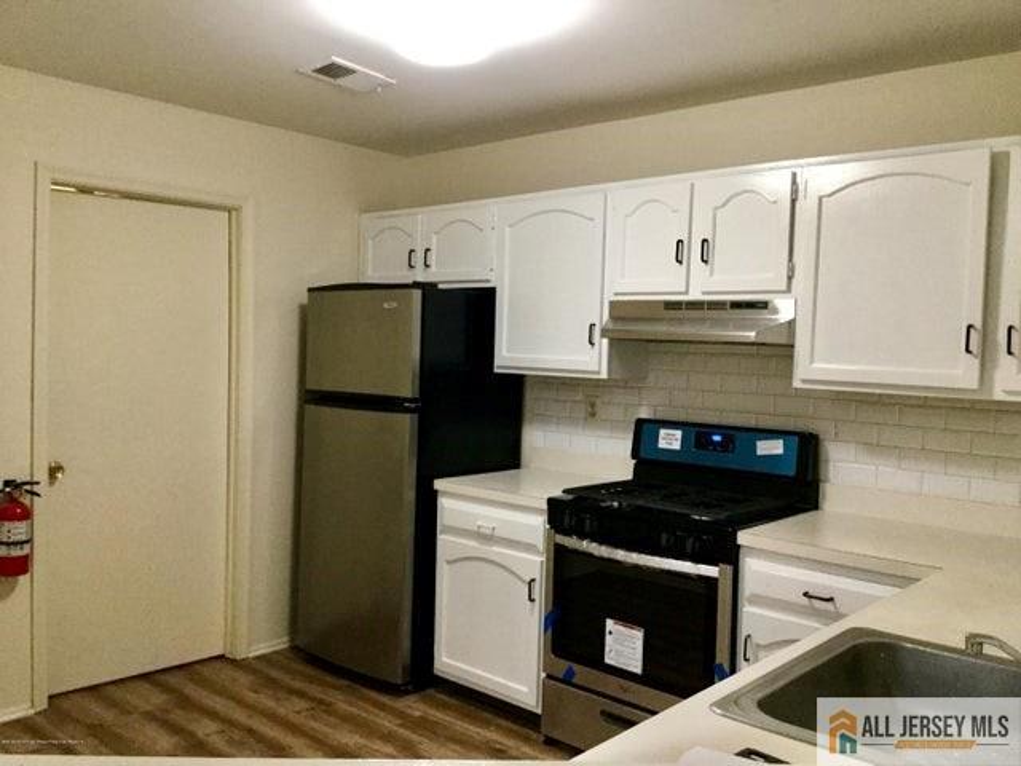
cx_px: 510
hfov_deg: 58.4
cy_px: 383
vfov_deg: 45.4
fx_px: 914
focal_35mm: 31
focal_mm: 3.3
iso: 200
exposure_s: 1/17
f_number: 2.4
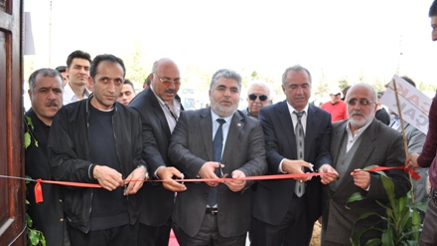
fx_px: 371
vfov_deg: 36.6
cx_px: 219
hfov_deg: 61.0
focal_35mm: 32
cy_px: 134
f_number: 3.8
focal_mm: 20
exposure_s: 1/200
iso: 320
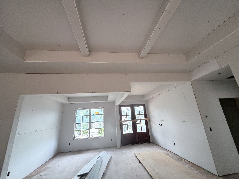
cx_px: 120
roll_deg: +3.6
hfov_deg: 102.1
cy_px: 90
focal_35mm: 14
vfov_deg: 85.7
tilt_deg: +16.3
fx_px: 97
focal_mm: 2.22
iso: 320
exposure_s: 1/117
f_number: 2.2
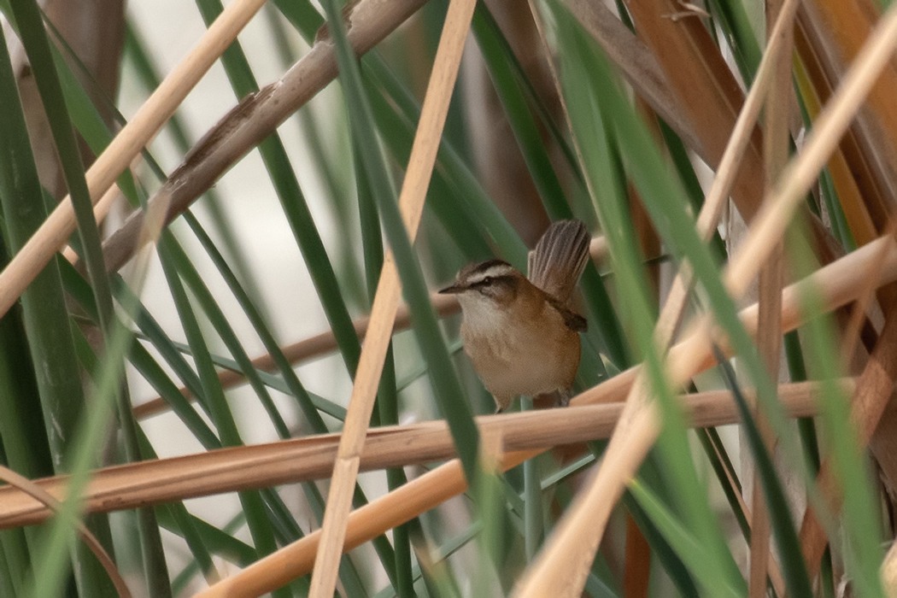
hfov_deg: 2.7
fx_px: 18686
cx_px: 448
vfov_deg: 1.8
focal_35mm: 750
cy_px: 299
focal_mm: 500
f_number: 6.3
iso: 640
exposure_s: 1/800
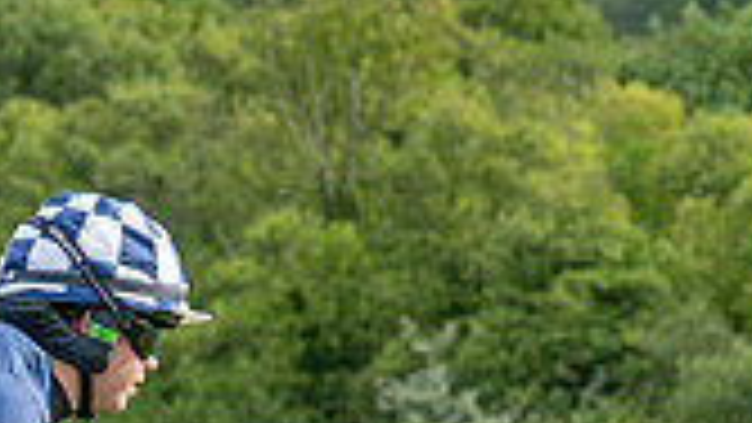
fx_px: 9353
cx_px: -277
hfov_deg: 4.6
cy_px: 939
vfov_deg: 2.6
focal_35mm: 469
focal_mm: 70
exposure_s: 1/2500
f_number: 4.5
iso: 400
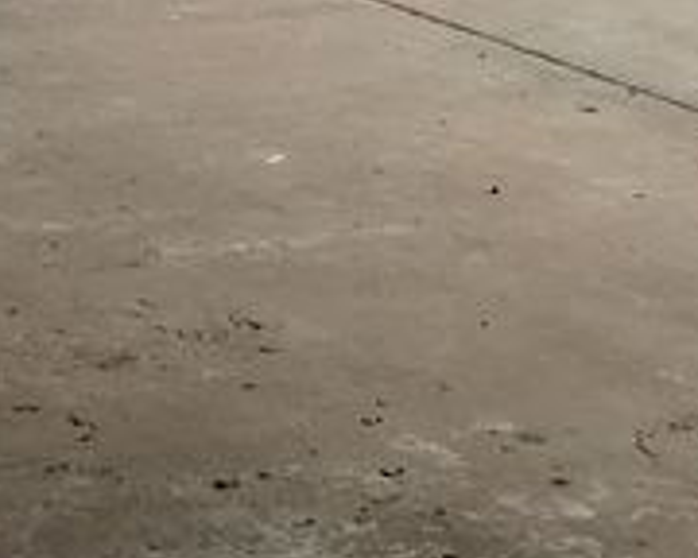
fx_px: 3615
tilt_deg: -8.3
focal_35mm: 175
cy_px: -165
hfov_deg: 11.0
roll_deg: +0.2
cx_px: 178
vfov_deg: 8.7
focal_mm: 4.15
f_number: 2.2
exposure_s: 1/100
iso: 40
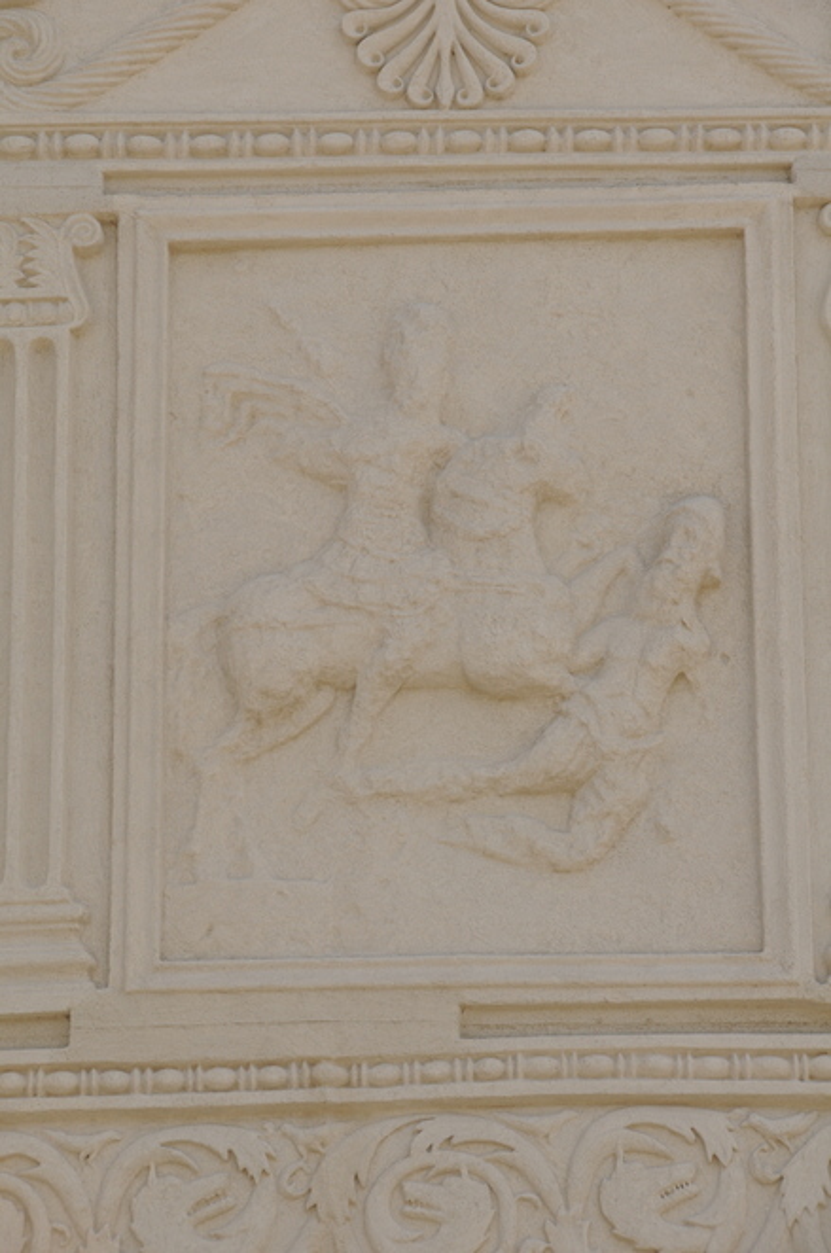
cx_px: 416
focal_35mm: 180
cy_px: 626
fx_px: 6255
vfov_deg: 11.4
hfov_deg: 7.6
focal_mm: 120
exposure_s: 1/500
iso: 320
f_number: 11
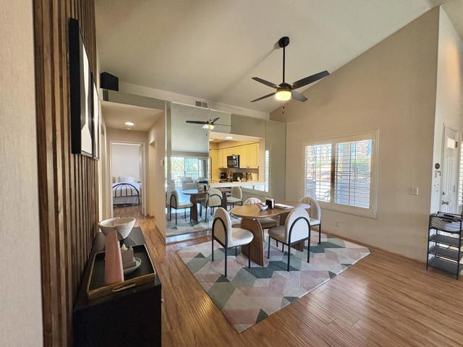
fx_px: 187
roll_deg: -0.3
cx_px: 232
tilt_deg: -1.2
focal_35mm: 14
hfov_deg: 102.1
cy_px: 174
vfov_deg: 85.7
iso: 250
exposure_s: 1/120
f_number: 2.2
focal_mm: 2.22
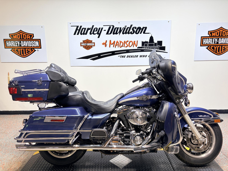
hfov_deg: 67.3
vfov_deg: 53.1
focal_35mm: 26
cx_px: 114
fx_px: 171
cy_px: 86
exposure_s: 1/120
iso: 40
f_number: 1.6
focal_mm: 5.96
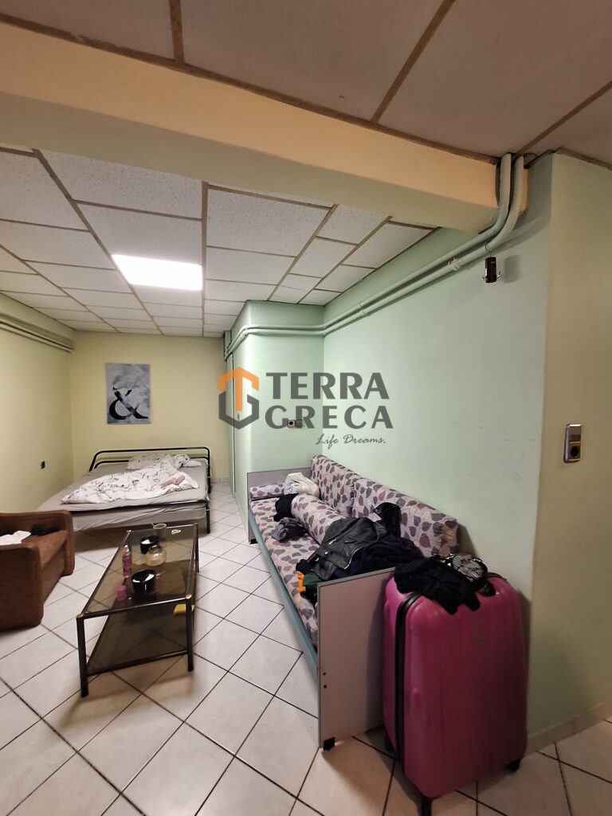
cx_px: 306
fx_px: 306
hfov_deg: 89.9
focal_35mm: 13
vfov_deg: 106.2
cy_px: 408
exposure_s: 1/25
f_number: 2.2
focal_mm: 1.74
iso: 200
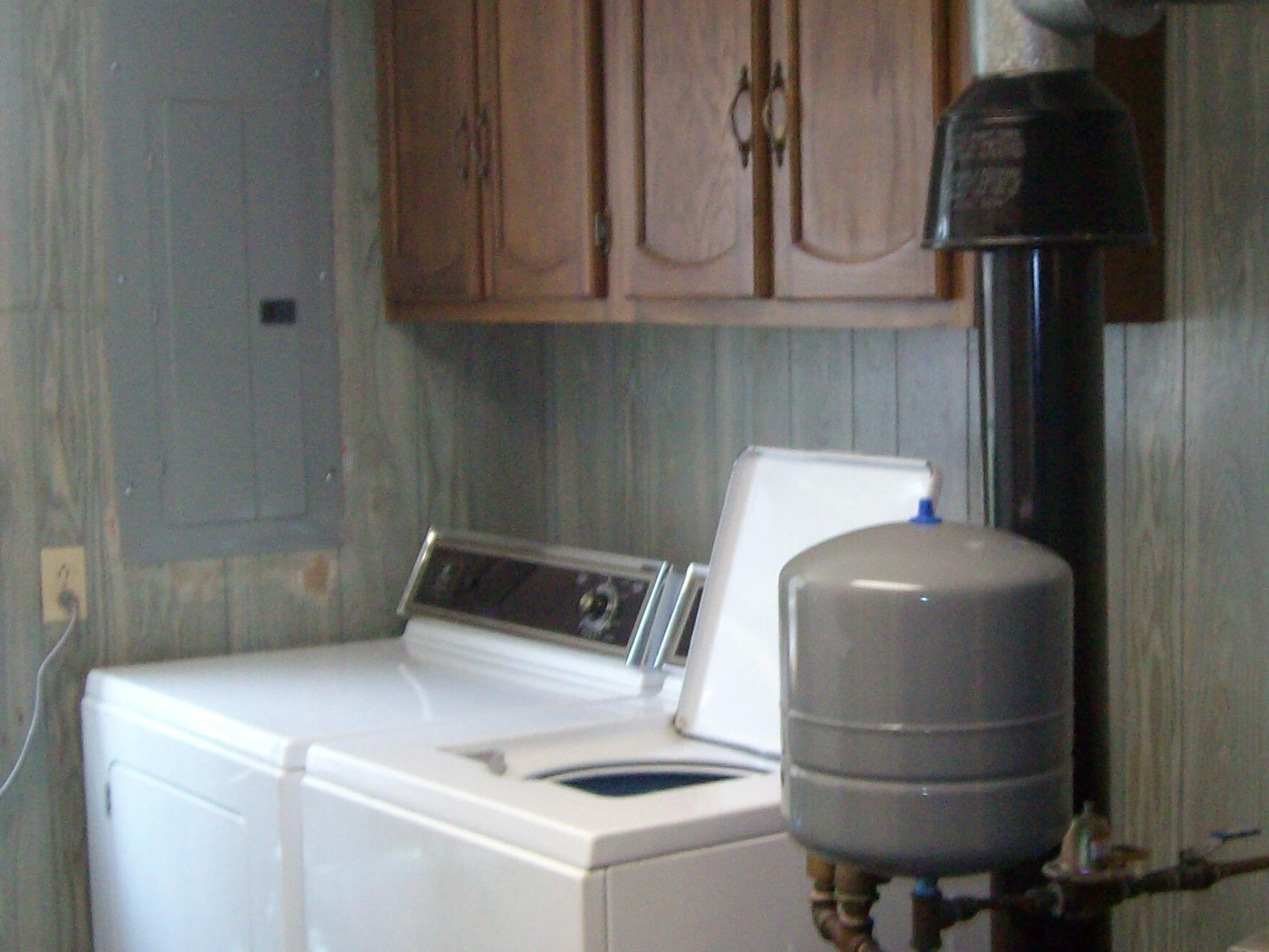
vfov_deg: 24.4
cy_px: 487
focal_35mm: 60
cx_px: 831
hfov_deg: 32.0
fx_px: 2200
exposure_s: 1/40
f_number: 2.8
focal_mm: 5.8
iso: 200
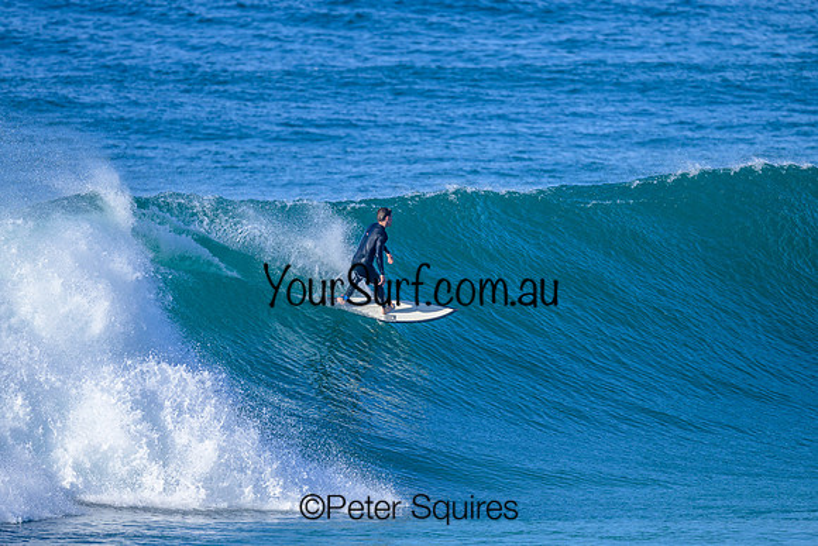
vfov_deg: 1.7
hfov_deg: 2.6
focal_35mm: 800
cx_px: 409
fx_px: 18181
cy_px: 273
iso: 500
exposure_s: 1/2000
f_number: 6.3
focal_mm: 800
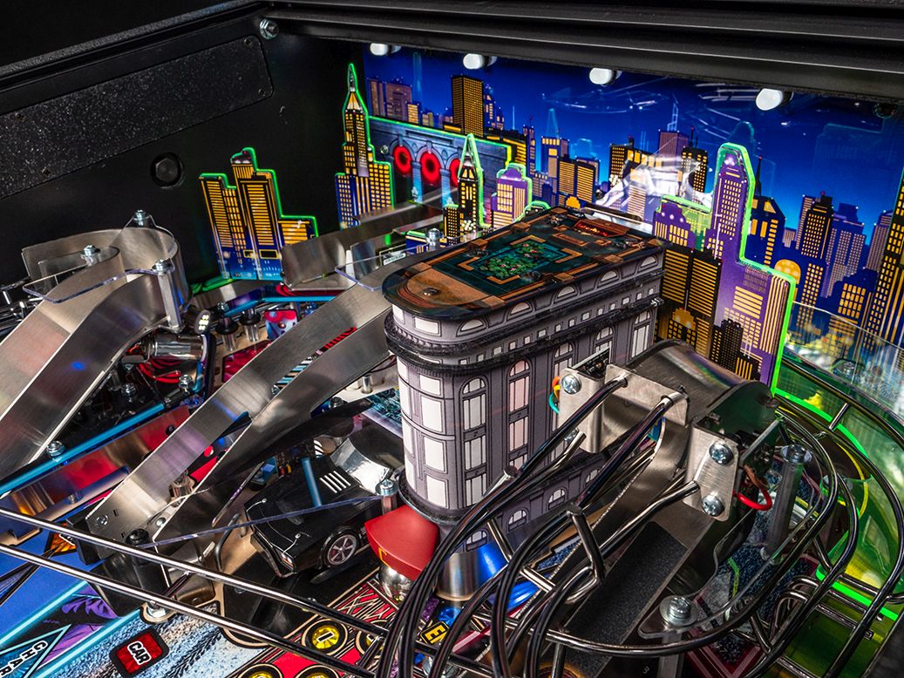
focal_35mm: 30
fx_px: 784
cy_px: 339
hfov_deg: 60.0
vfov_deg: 46.8
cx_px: 452
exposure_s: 1/125
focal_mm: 14
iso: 100
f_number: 10
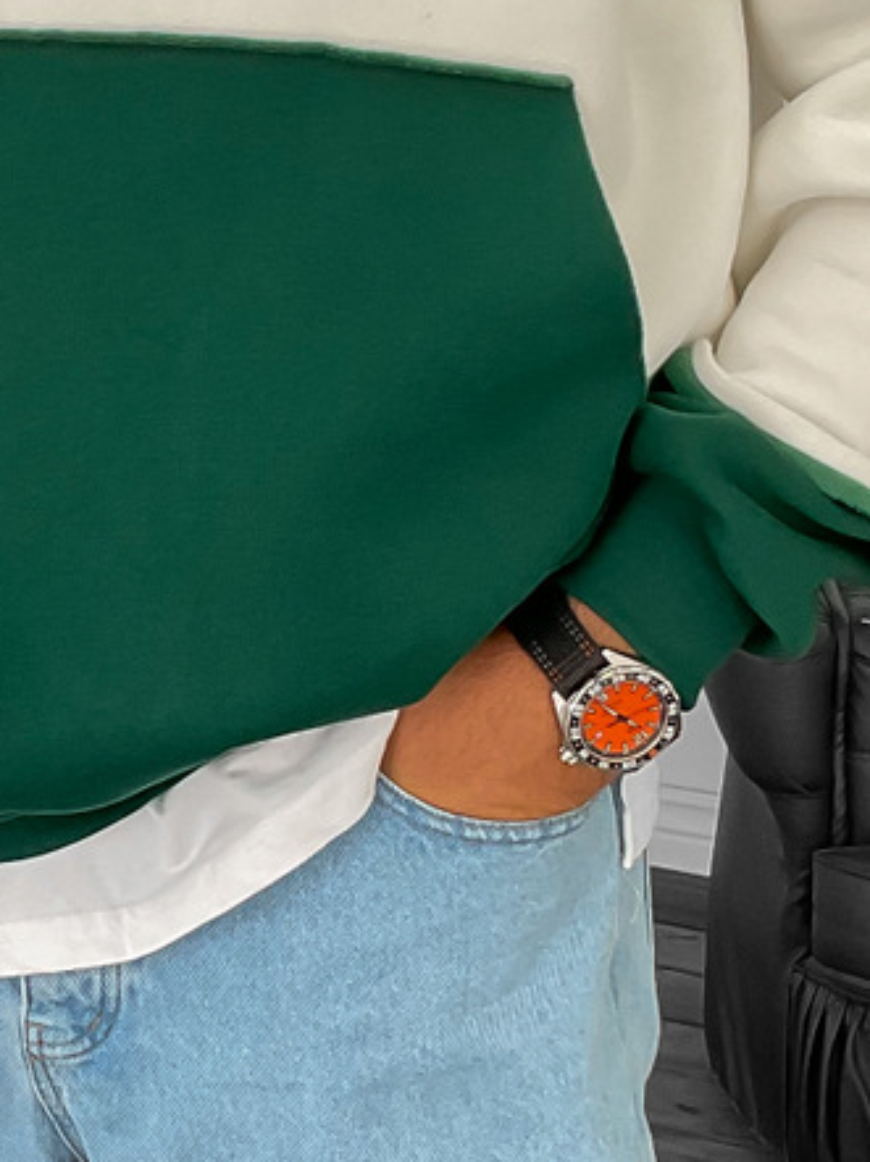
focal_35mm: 105
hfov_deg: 14.0
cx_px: 108
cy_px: 710
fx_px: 3522
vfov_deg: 18.7
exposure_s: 1/120
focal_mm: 3
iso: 40
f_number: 1.8
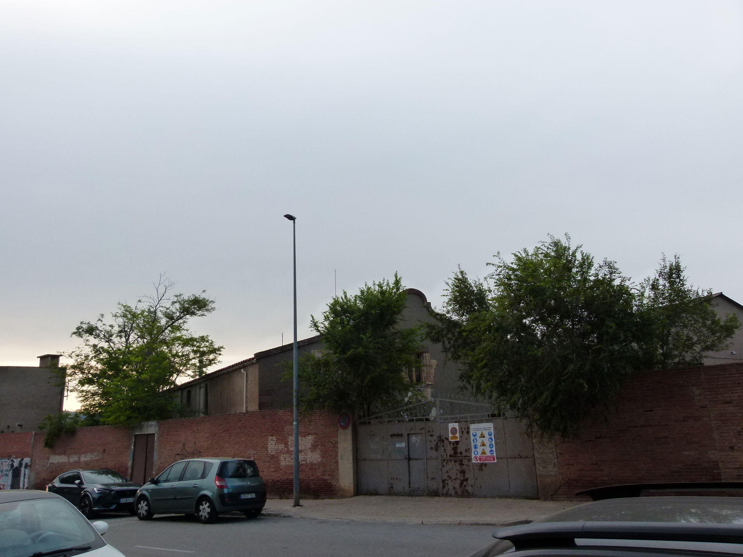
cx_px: 372
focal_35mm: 25
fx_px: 537
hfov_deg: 69.4
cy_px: 278
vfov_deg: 54.9
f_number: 4
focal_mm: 4.5
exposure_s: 1/125
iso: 160
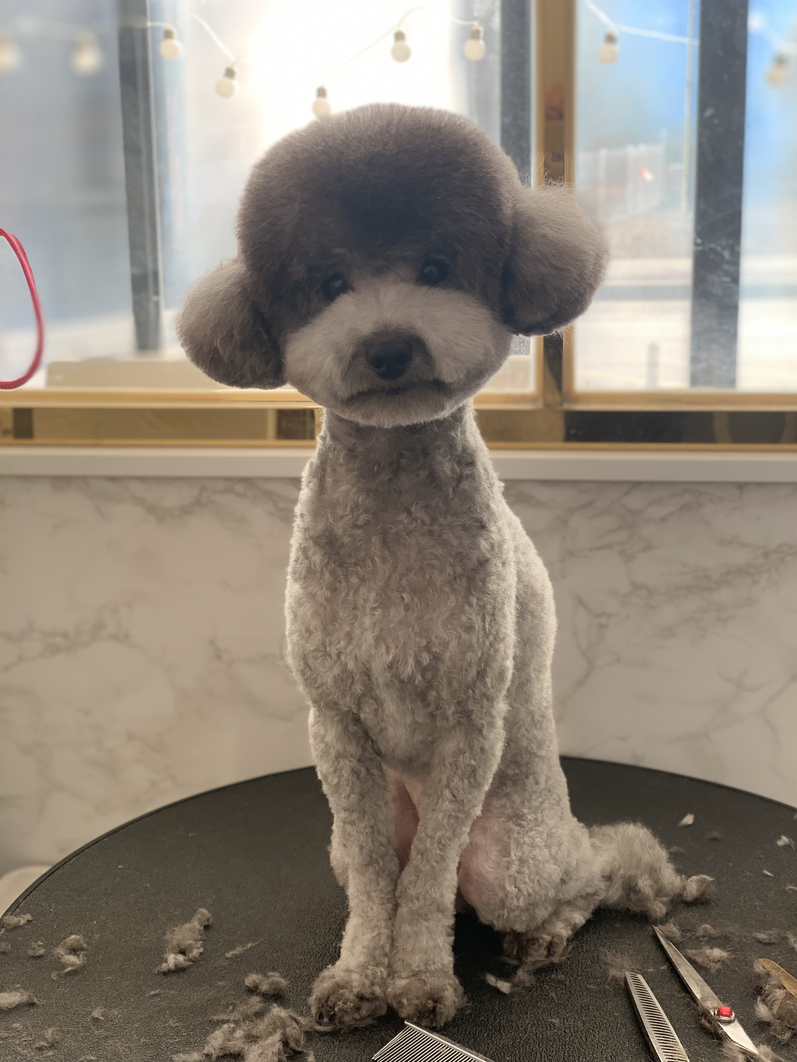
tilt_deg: -12.8
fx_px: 1596
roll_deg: +0.8
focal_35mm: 52
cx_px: 398
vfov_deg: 36.8
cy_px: 531
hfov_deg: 28.0
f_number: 2.4
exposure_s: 1/122
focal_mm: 6
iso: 16
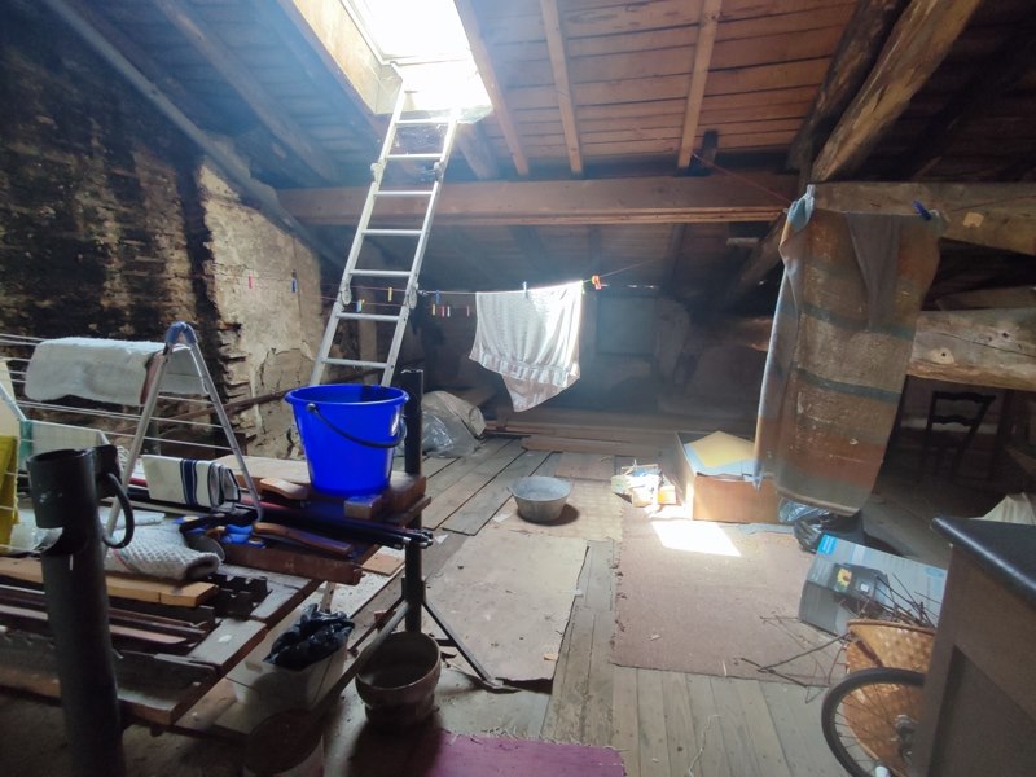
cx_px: 518
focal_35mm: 16
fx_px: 479
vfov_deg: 78.1
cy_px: 388
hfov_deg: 94.5
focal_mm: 1.65
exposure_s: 1/50
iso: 94
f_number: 2.2
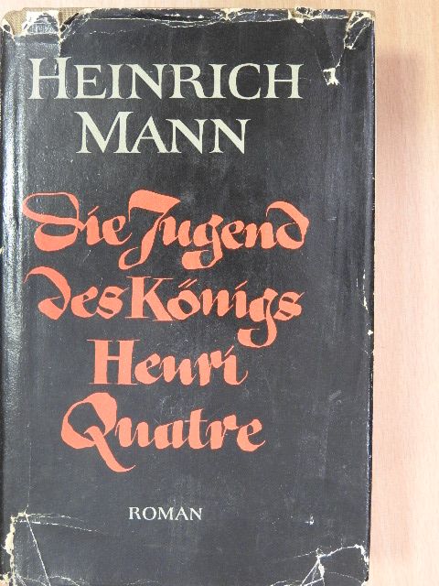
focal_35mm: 50
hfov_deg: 29.1
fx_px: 845
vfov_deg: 38.2
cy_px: 293
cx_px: 220
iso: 800
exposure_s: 1/8
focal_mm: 9
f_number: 4
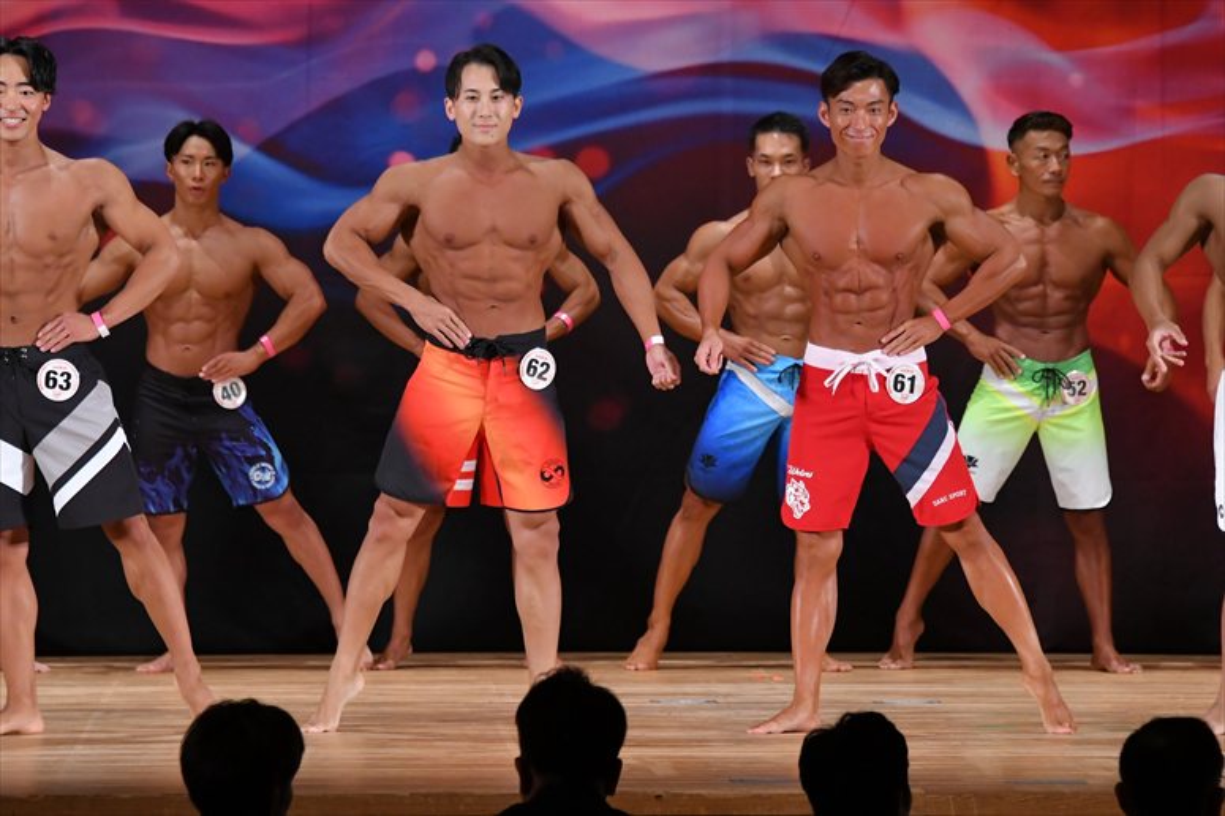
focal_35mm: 240
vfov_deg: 5.7
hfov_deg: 8.6
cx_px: 612
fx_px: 8163
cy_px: 408
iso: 3200
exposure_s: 1/400
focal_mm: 160
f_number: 5.6
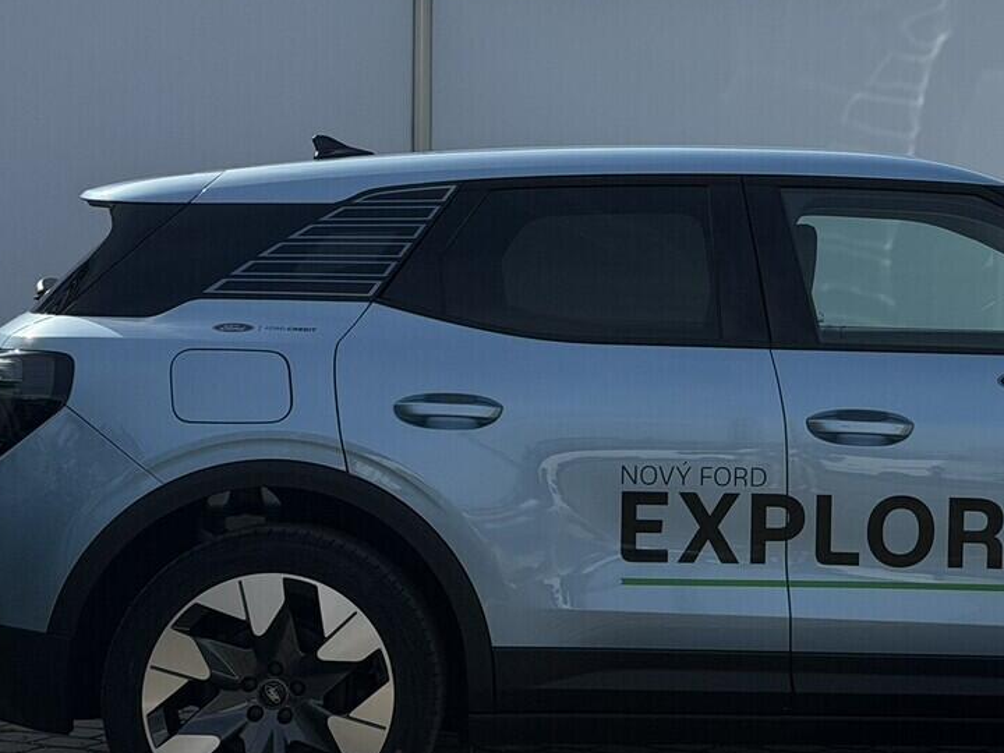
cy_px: 222
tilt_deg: +0.9
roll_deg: -0.2
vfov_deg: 15.4
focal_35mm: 96
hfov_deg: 20.1
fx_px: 2784
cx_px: 848
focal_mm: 6.76
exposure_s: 1/8772
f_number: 1.78
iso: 64
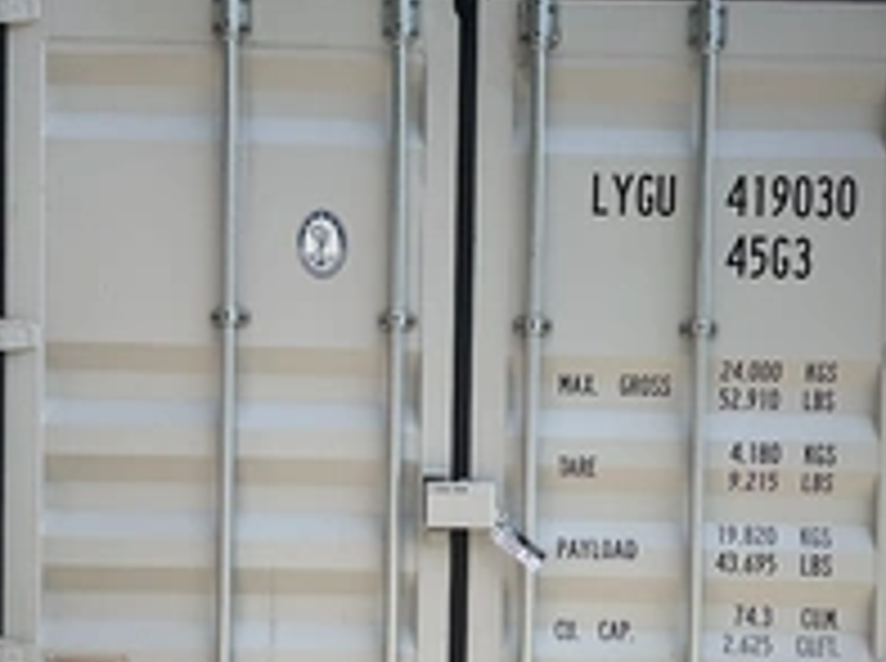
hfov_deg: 32.7
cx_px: 495
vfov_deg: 24.5
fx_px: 1507
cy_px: 491
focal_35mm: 59
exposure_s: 1/912
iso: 25
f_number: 1.8
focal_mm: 3
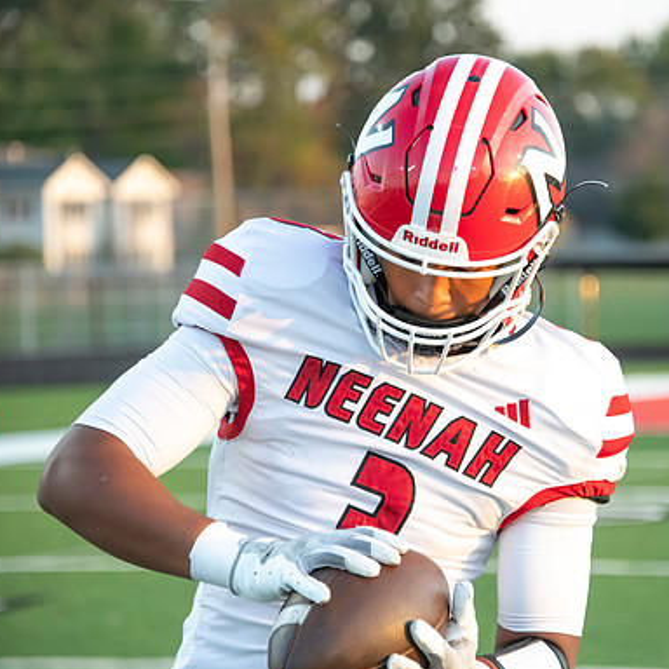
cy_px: 335
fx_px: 4767
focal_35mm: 218
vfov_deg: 8.0
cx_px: 437
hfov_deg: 8.0
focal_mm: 170
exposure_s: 1/1000
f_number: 5.6
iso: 2000
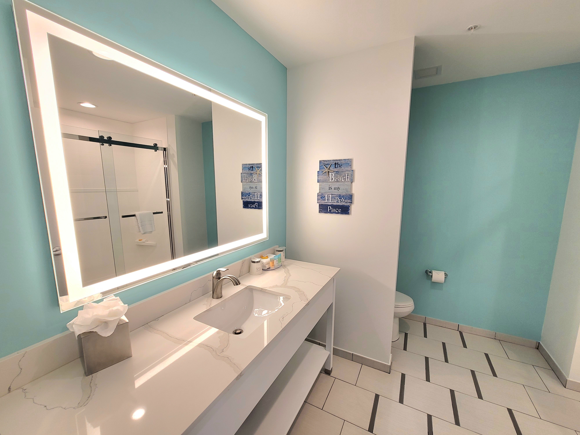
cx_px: 290
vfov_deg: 89.9
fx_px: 218
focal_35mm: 13
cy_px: 218
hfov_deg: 106.2
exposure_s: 1/120
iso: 80
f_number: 2.2
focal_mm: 2.2
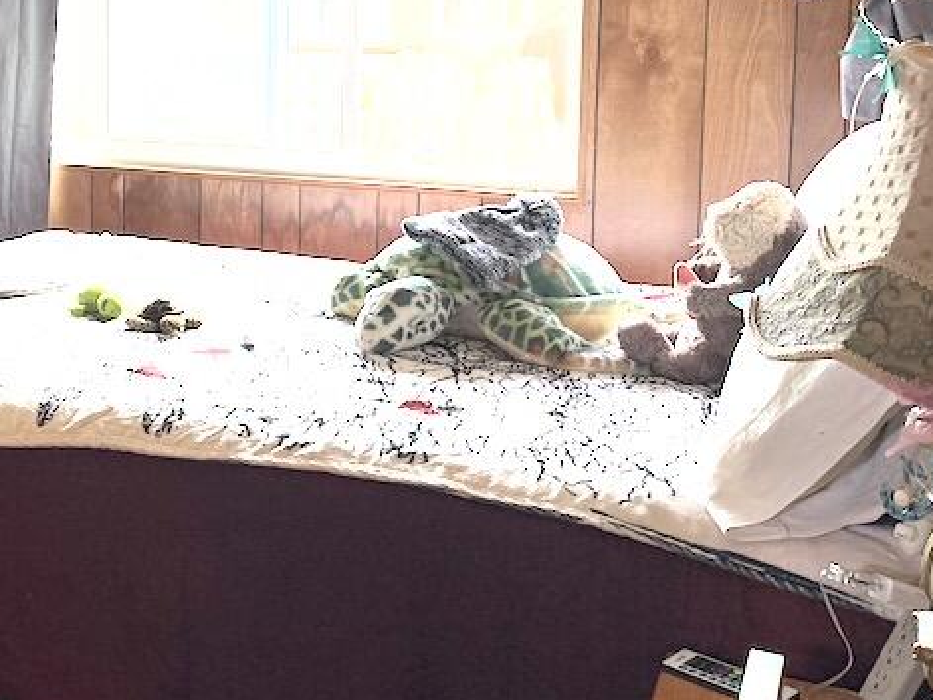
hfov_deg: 33.7
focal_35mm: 53
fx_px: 1428
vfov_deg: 26.8
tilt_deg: -3.6
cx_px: 48
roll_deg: -0.2
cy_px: 97
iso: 100
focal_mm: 6.76
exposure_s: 1/130
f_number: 1.78
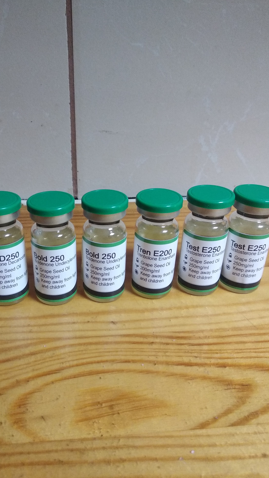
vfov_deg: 66.1
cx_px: 97
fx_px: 368
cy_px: 236
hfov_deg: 39.8
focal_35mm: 29
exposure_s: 1/33
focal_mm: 3.81
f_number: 2.2
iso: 800
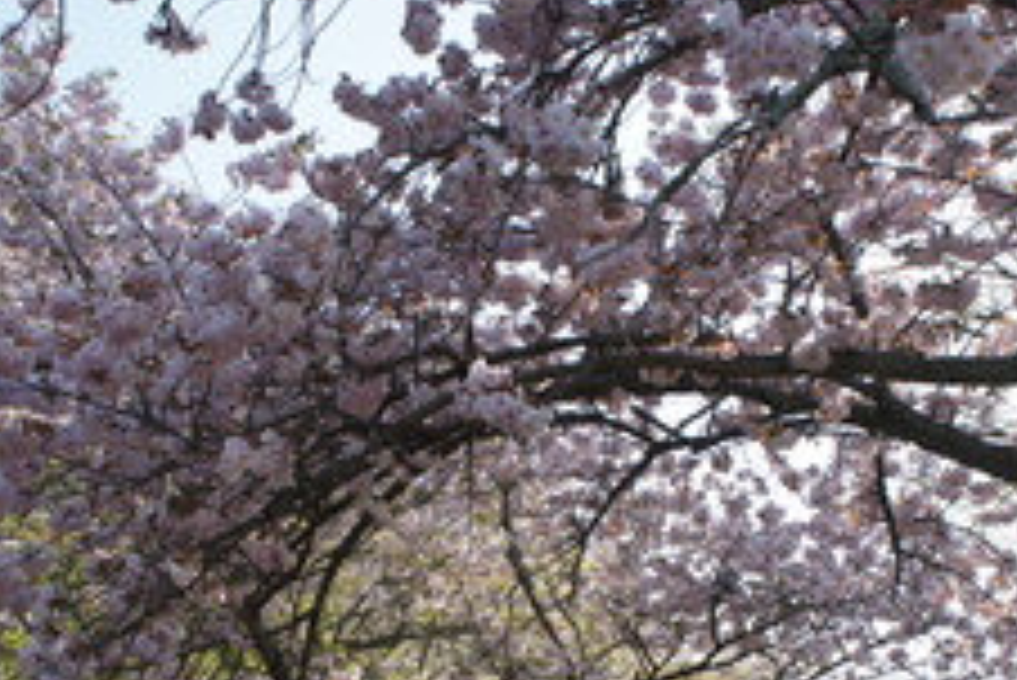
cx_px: 644
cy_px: 527
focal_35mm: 53
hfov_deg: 37.2
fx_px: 1498
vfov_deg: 25.2
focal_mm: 20
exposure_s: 1/200
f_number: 8
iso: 200
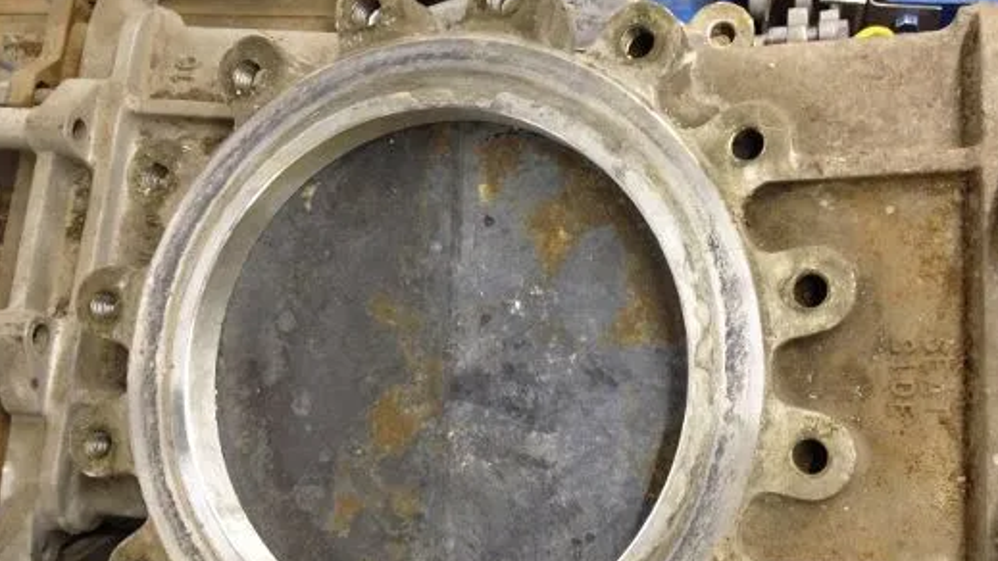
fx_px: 1244
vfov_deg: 25.4
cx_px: 565
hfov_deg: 43.6
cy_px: 338
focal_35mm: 47
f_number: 2.4
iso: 250
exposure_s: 1/20
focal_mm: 4.28
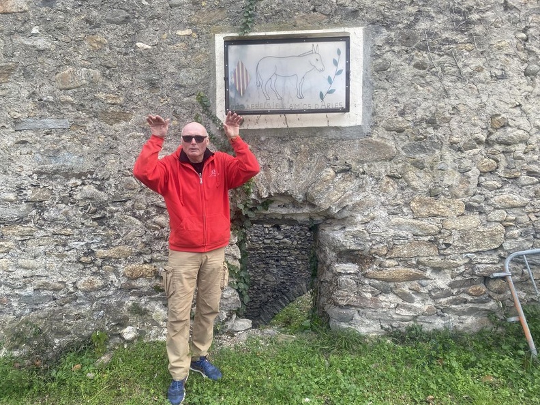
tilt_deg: -4.4
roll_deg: +0.6
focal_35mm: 26
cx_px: 270
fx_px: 406
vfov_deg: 53.1
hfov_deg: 67.3
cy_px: 202
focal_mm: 4.25
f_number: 1.8
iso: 32
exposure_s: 1/270
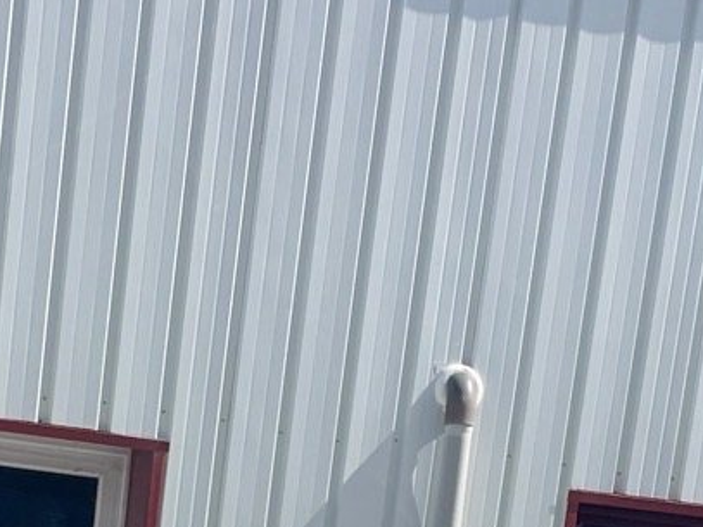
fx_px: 2335
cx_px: 90
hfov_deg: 16.9
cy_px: 1125
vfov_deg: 11.4
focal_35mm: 115
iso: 32
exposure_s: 1/3040
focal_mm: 4.2
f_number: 1.6
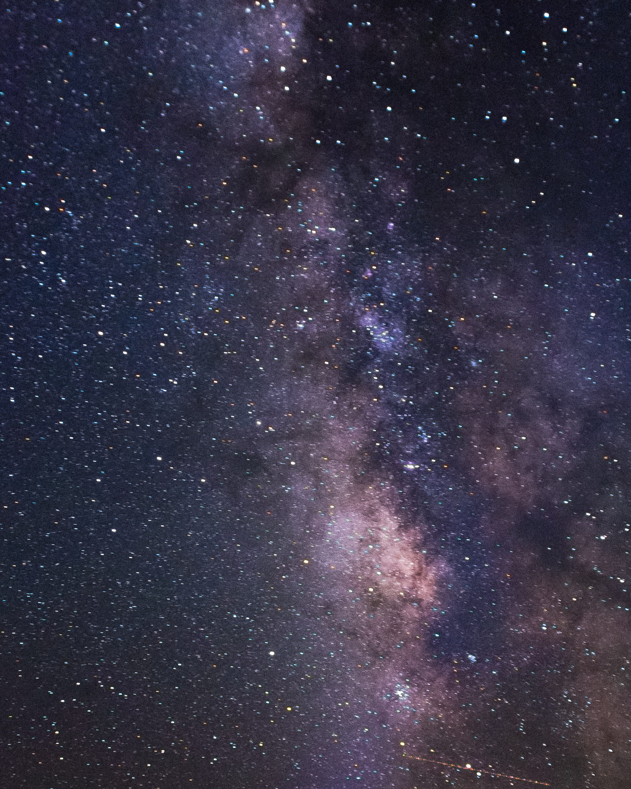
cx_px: 378
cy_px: 554
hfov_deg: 28.5
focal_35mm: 53
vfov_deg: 34.9
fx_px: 1237
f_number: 3.5
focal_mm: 22
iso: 3200
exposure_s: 30
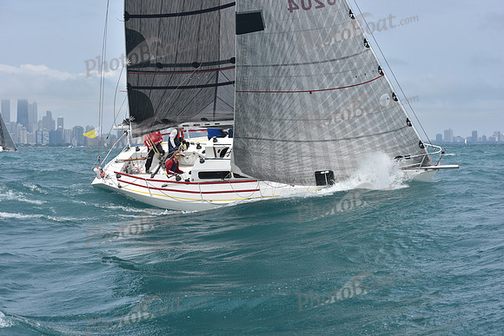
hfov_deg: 28.8
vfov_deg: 19.5
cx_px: 252
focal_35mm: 70
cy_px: 168
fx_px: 980
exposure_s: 1/800
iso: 250
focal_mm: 70
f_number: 9
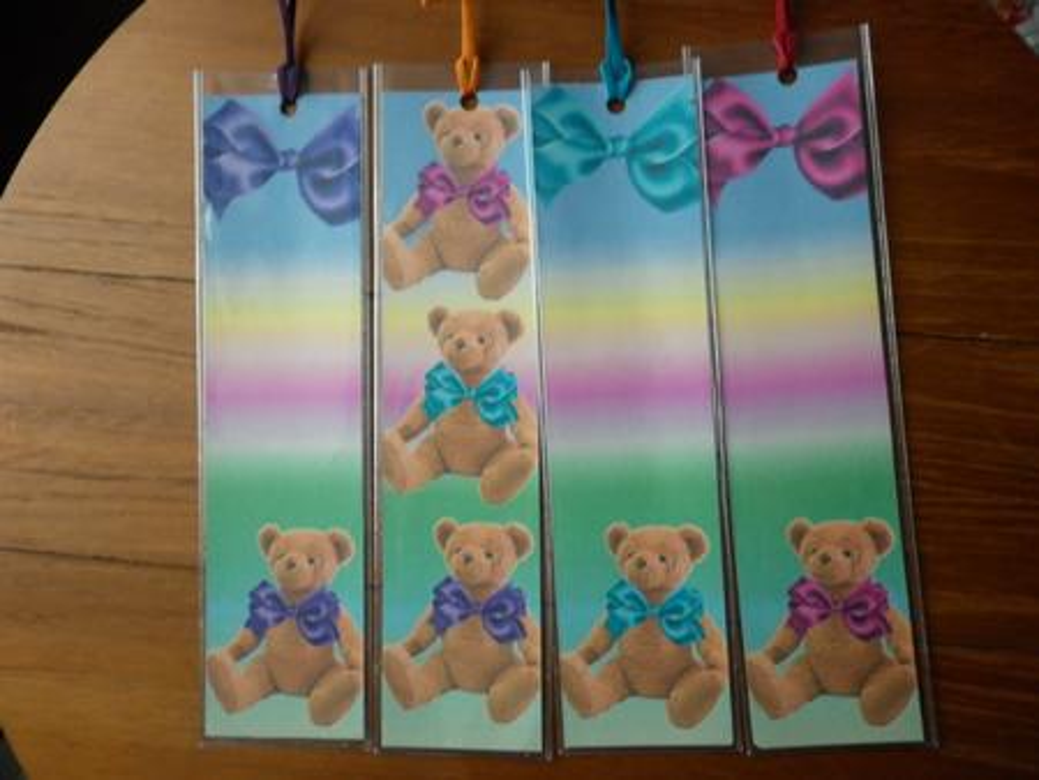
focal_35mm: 28
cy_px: 390
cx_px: 520
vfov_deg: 49.8
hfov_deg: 63.4
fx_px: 841
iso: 200
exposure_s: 1/30
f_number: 2.8
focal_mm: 5
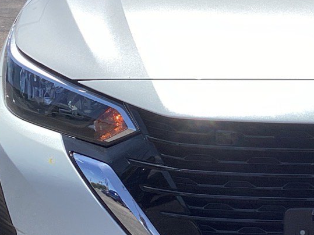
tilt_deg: -14.2
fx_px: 834
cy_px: 136
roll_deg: -2.1
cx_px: 281
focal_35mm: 92
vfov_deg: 16.0
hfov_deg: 20.9
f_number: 2.4
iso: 25
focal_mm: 3.3
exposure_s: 1/1852
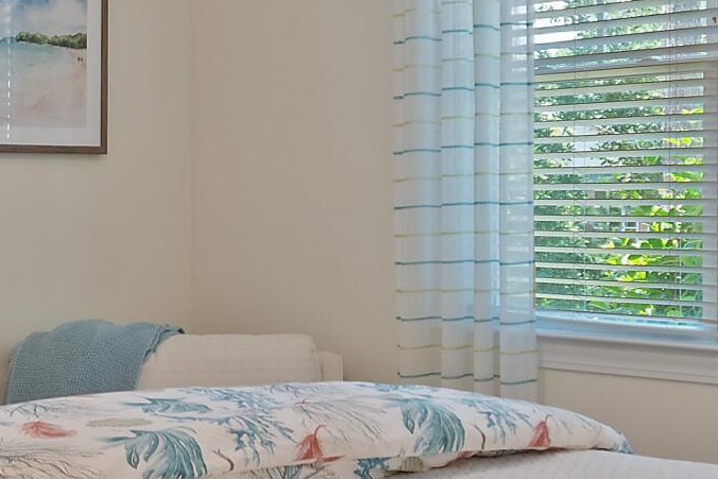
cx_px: 61
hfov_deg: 27.3
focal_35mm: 71
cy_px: 200
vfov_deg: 19.2
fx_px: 1416
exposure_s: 1/2.5
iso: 100
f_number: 4.8
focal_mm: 11
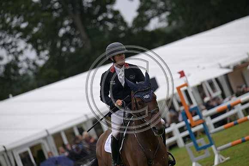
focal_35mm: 200
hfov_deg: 10.3
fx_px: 1384
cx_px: 124
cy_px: 83
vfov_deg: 6.9
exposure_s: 1/1250
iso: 400
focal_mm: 200
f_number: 4
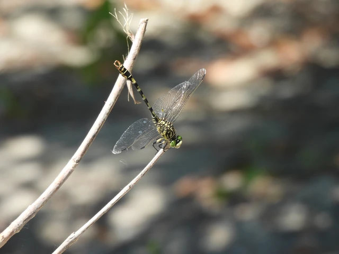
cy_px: 127
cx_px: 170
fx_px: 7835
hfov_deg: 2.5
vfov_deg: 1.9
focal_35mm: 800
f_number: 5.6
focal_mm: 143
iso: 100
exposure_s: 1/250
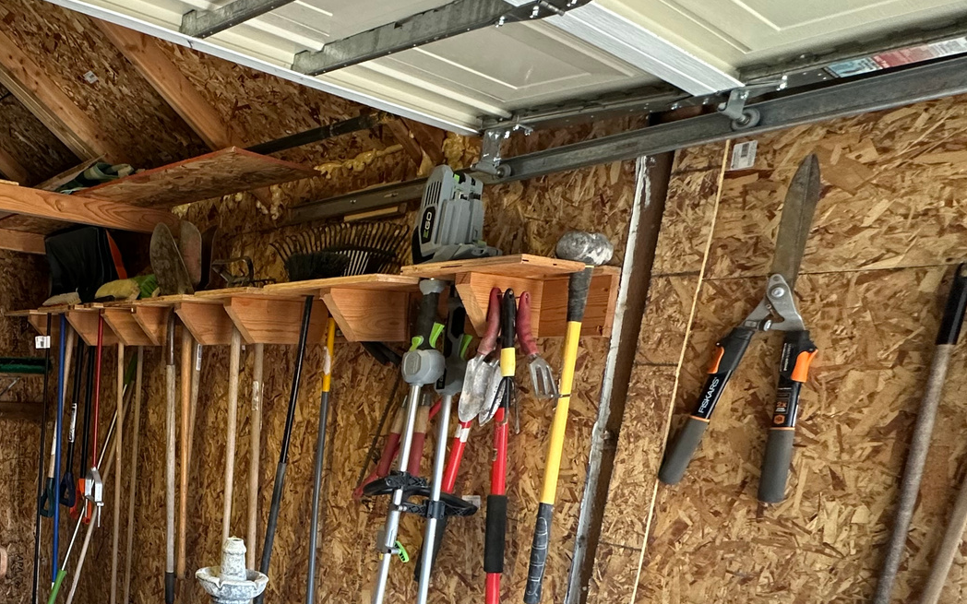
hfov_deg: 55.4
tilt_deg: -10.1
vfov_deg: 40.6
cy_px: 515
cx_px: 83
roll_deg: -2.7
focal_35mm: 29
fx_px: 764
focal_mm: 2.22
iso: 200
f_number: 2.2
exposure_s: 1/60
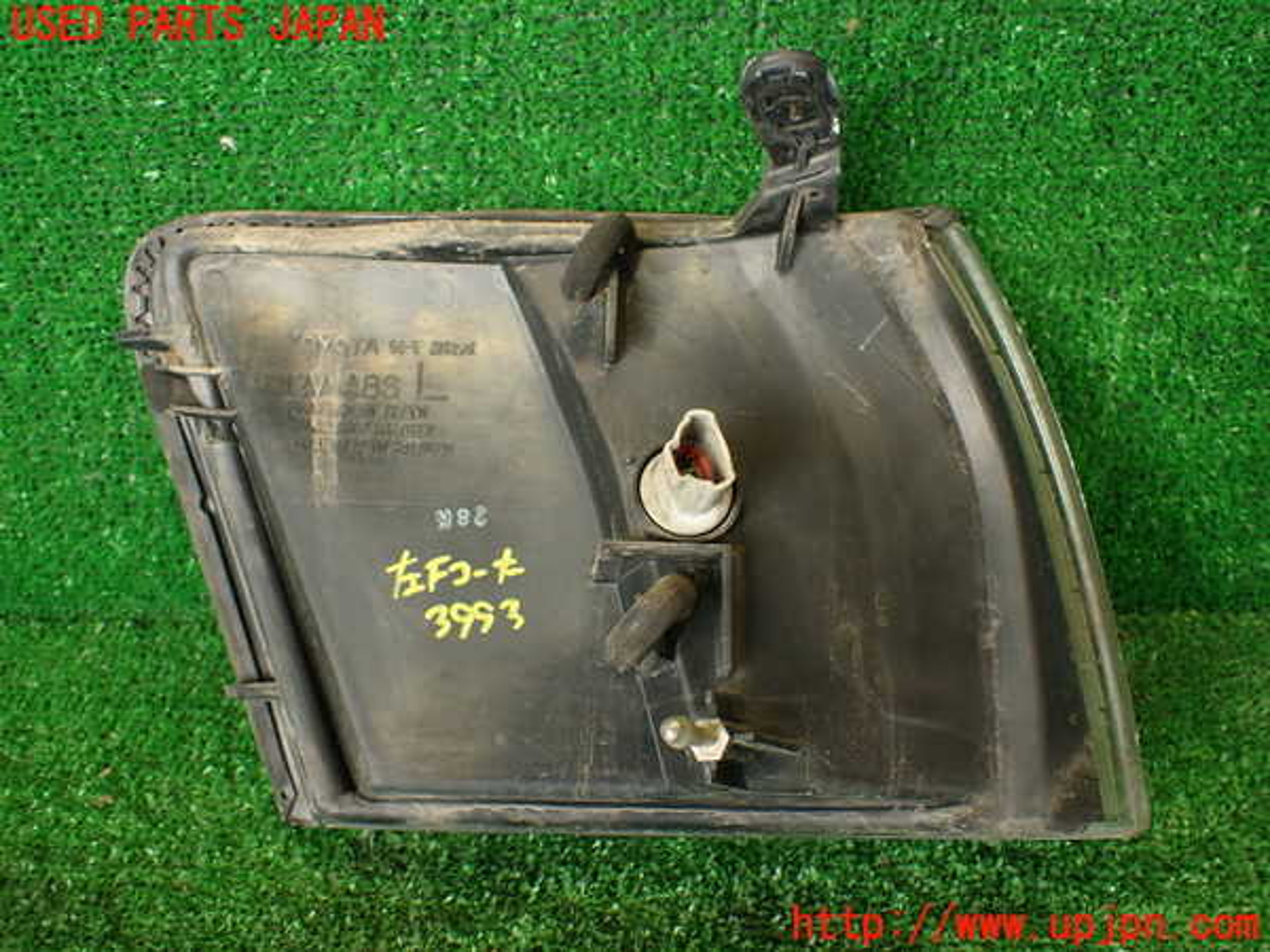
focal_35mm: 32
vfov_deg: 44.2
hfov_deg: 56.8
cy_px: 476
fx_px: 1174
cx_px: 635
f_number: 2.4
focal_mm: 5.79
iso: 200
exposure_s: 1/60
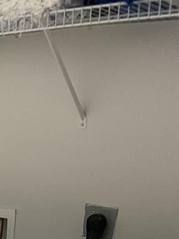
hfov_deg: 12.6
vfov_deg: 17.0
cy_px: 293
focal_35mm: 110
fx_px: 758
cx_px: -110
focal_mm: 3
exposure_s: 1/60
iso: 64
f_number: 1.8
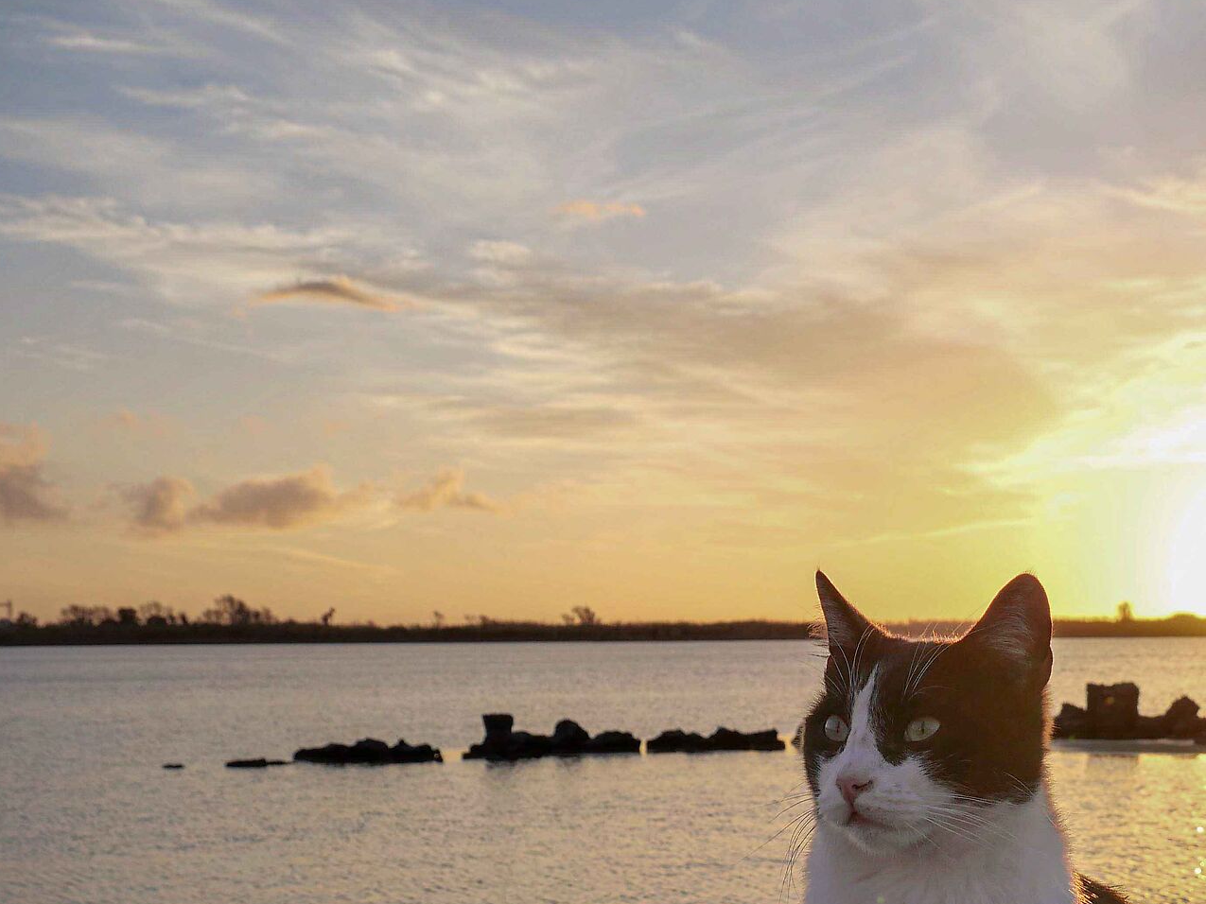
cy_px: 801
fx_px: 2230
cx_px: 994
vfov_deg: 22.4
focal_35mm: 64
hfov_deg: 29.5
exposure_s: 1/250
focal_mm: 17
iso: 200
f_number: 6.3
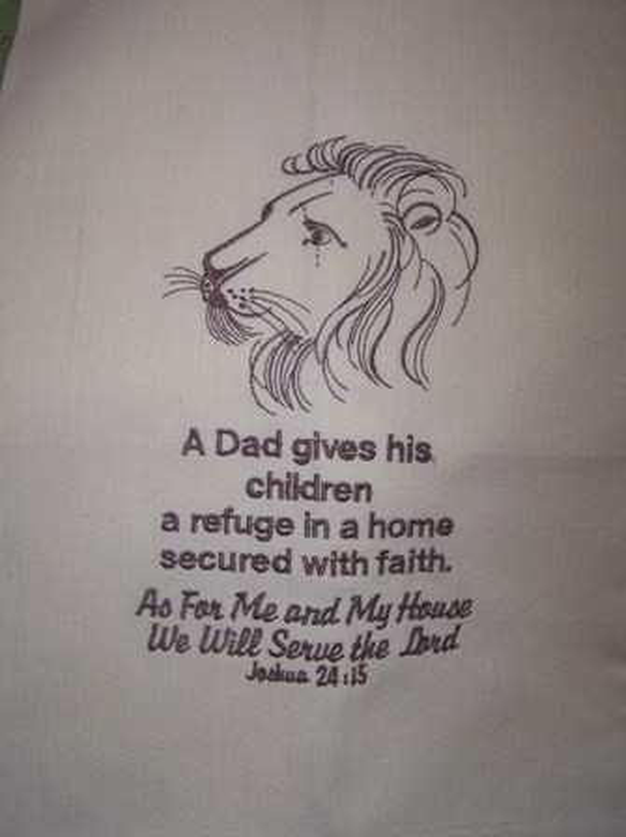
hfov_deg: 37.7
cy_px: 418
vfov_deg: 49.0
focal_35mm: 38
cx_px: 313
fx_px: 918
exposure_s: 1/60
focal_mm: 6.3
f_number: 2.8
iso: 80
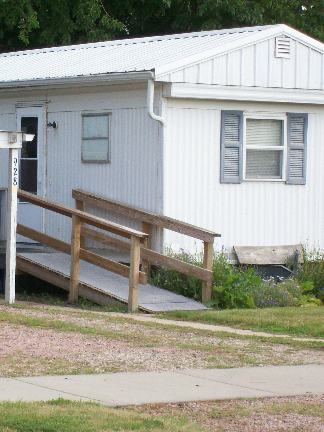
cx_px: 47
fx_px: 1810
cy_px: 215
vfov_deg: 13.6
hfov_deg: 10.2
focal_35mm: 145
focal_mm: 18
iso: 140
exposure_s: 1/194
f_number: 4.8
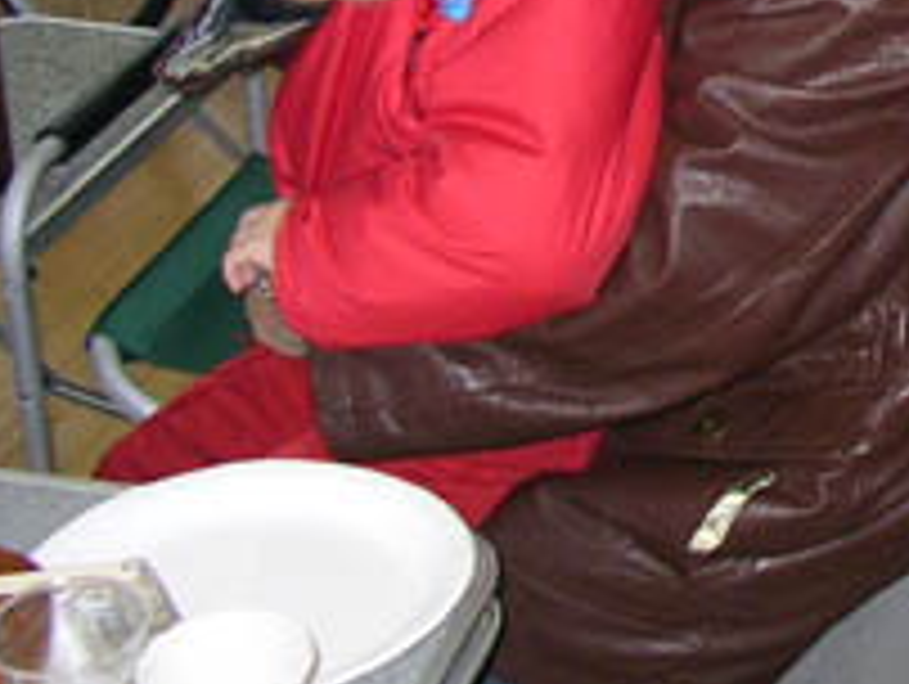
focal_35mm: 94
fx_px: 2471
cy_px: 16
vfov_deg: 15.5
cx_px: 1102
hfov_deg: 19.6
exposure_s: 1/31.6
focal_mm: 6
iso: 100
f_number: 2.9
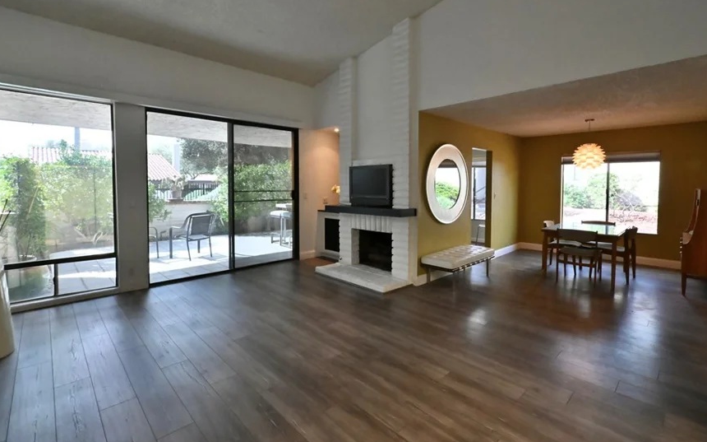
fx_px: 327
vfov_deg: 67.7
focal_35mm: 17
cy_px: 194
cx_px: 360
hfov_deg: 94.4
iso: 10000
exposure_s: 1/60
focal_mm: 14
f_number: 22
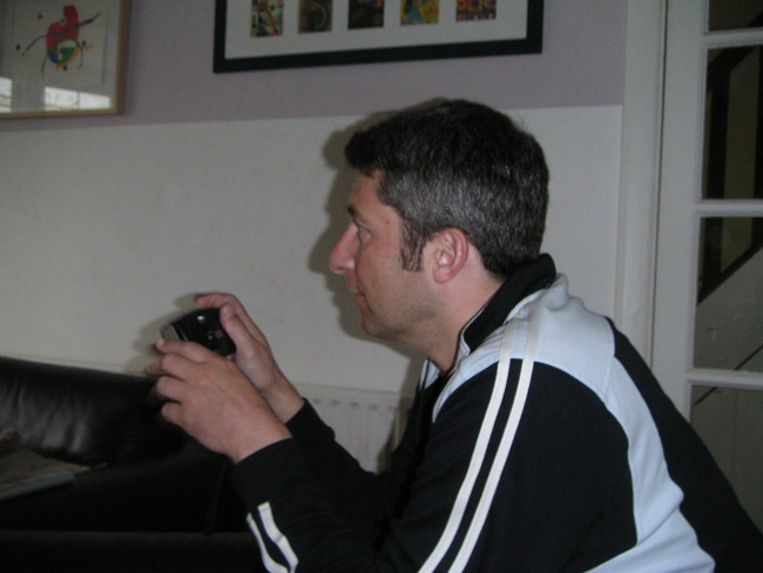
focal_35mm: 44
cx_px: 382
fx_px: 970
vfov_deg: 32.9
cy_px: 286
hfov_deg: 42.9
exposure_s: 1/45
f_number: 2.9
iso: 160
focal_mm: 6.8
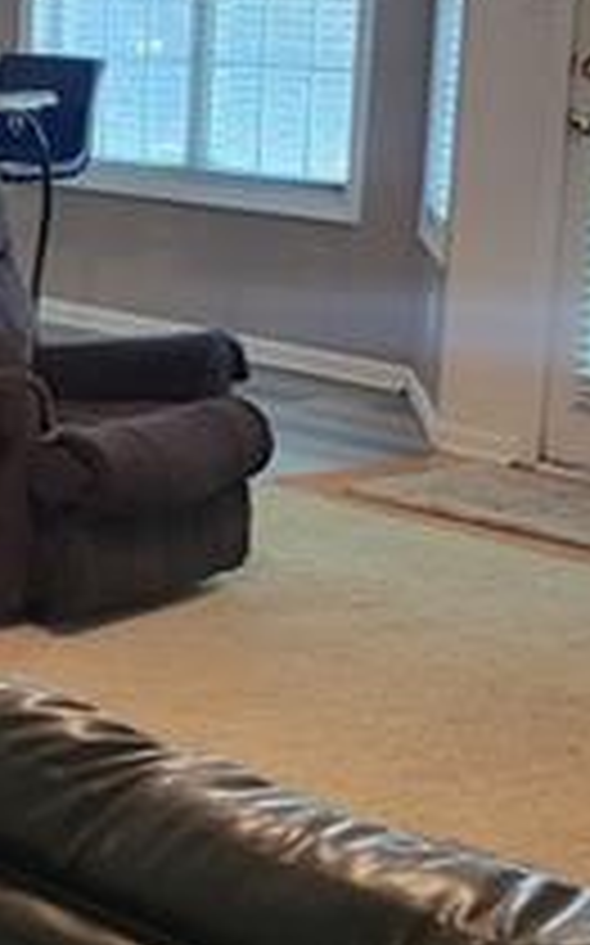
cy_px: 400
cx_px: -513
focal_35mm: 101
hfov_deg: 11.8
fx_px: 2602
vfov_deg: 20.6
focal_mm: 5.4
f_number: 1.8
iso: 320
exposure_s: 1/40
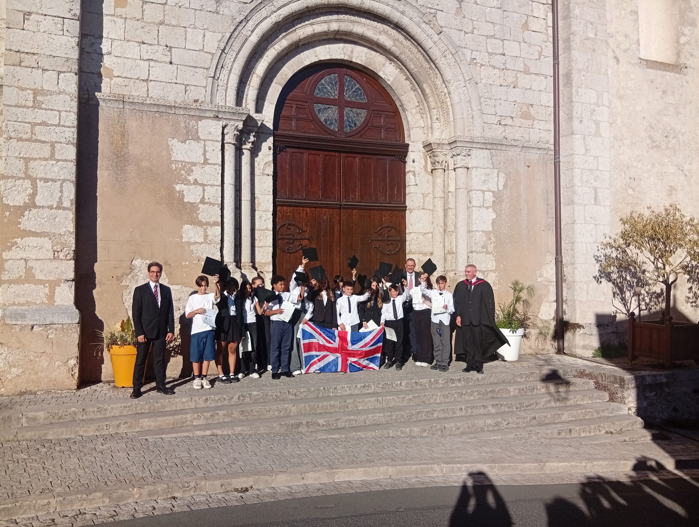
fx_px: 546
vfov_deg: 51.5
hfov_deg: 65.2
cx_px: 350
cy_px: 264
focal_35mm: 27
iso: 50
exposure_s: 1/1786
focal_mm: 3.84
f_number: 1.8
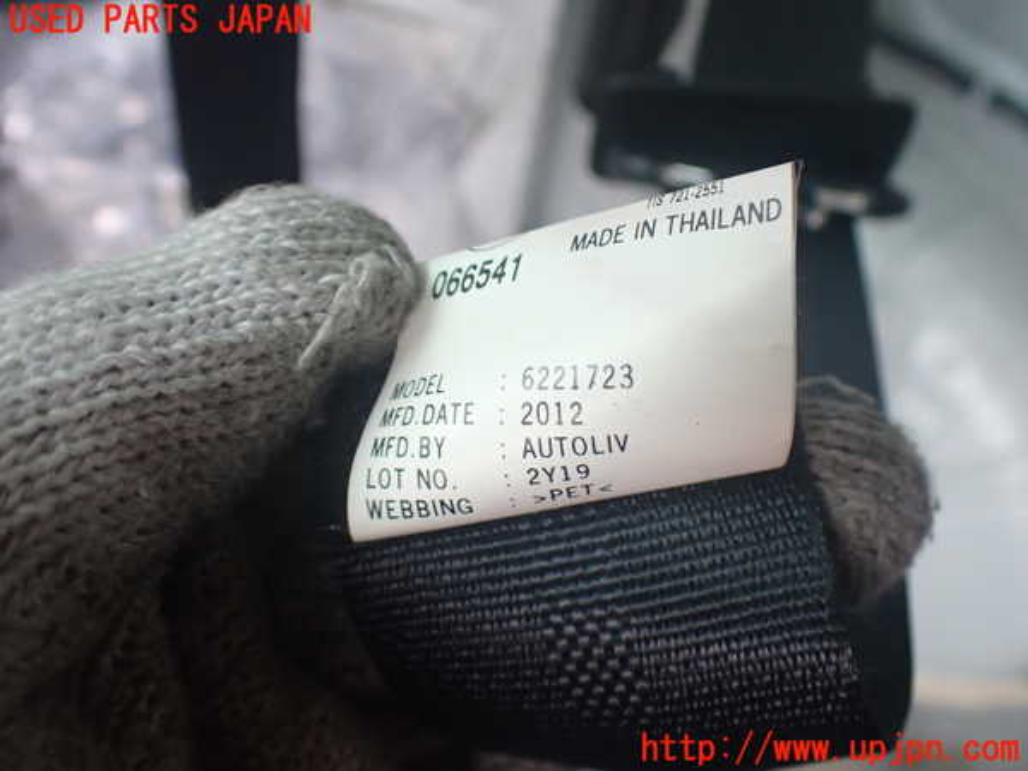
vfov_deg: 46.8
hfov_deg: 60.0
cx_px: 514
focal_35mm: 30
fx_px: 891
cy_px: 386
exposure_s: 1/125
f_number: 2.3
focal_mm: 5.4
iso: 250
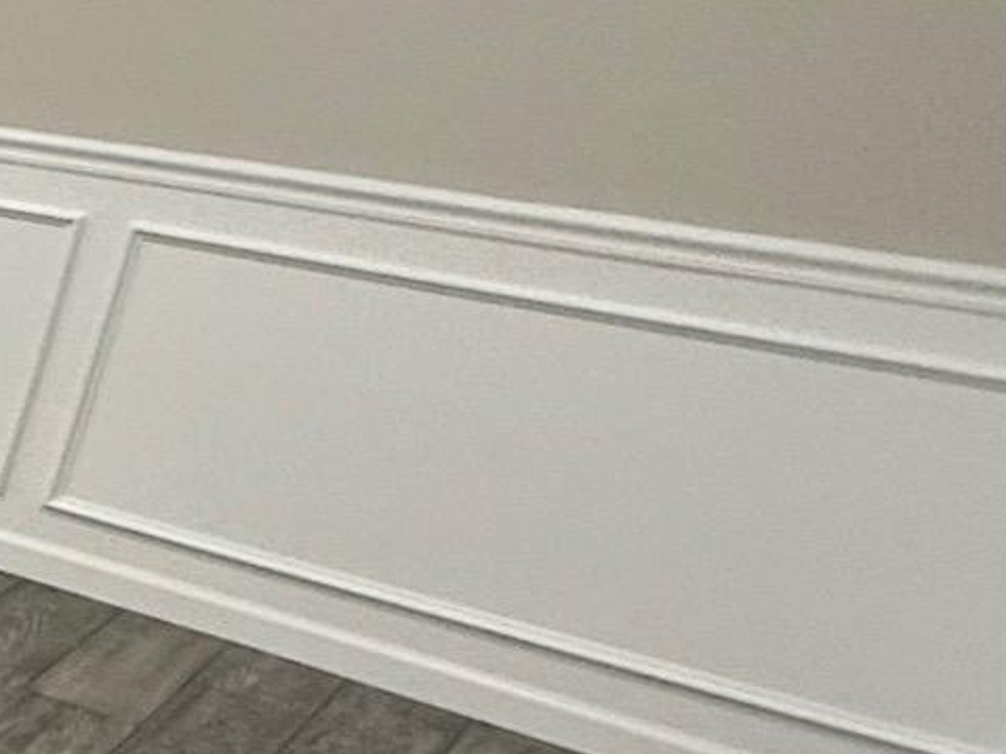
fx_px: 1743
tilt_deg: -22.7
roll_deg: -0.5
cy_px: 535
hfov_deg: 18.4
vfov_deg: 24.2
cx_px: -1069
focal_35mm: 60
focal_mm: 2.22
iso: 320
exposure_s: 1/120
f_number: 2.2
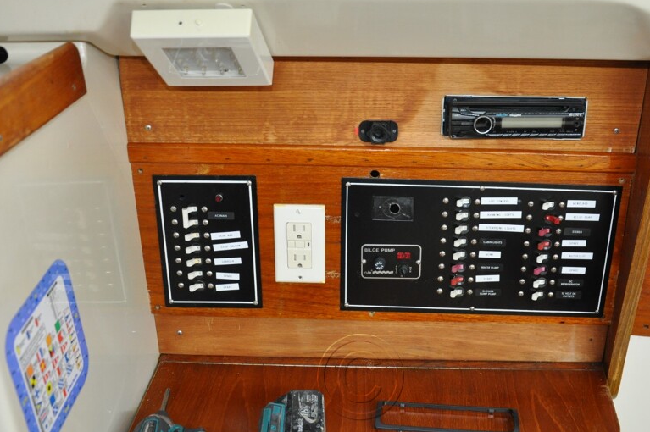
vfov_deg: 31.1
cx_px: 361
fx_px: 776
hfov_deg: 45.4
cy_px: 246
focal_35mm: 43
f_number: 3.8
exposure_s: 1/60
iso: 800
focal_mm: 22
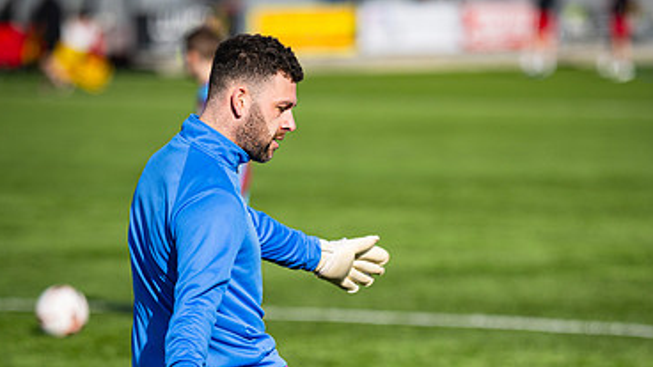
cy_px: 369
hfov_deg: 8.3
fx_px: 4502
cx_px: 347
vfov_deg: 4.7
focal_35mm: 260
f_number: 1.8
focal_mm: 135
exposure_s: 1/3200
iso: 80
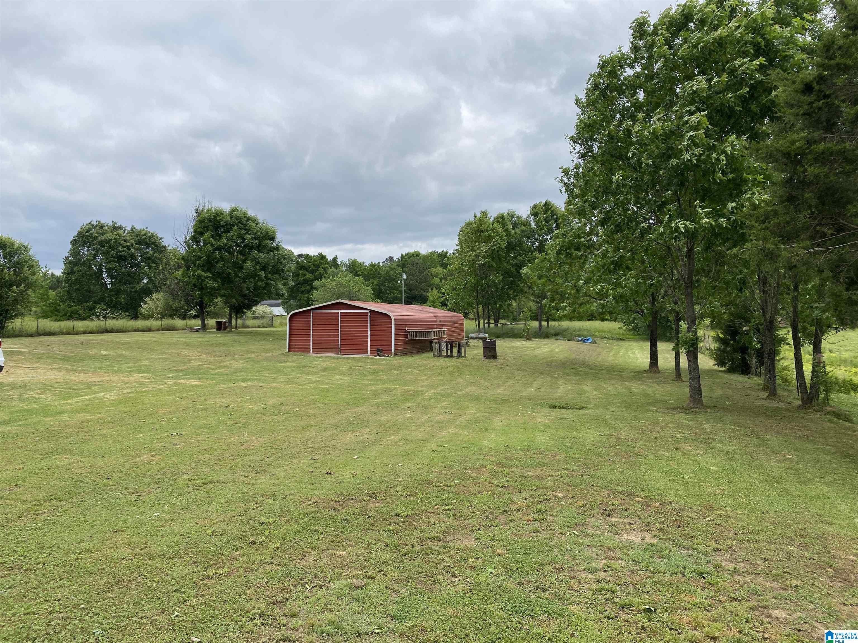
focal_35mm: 26
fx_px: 644
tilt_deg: +1.0
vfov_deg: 53.1
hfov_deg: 67.3
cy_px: 322
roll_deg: +1.2
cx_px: 429
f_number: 1.8
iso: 32
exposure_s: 1/2513
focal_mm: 4.25
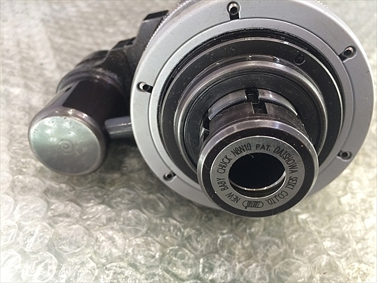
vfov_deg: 48.2
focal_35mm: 29
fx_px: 316
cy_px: 142
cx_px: 188
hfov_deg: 61.7
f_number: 2.2
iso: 80
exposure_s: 1/33
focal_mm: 4.15
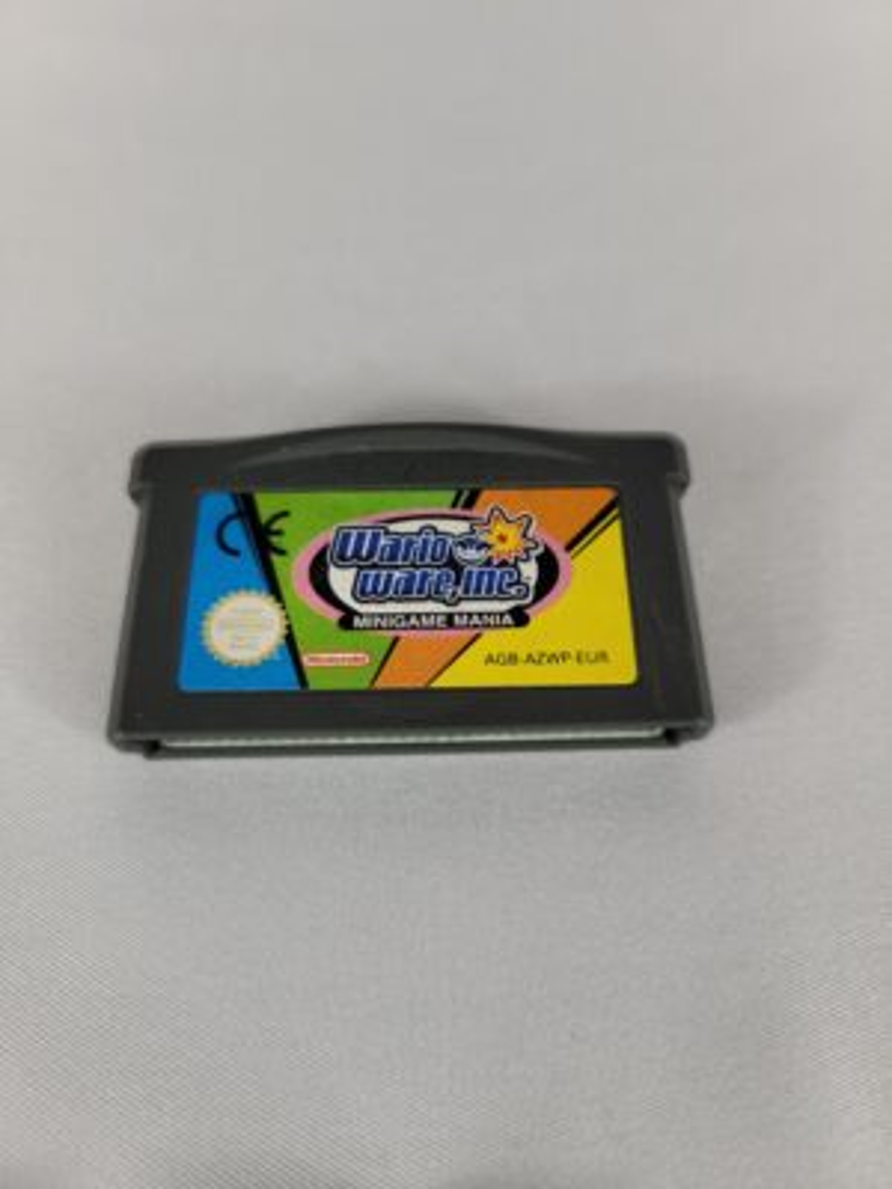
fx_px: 893
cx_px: 446
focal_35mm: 26
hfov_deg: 53.1
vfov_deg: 67.3
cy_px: 594
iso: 40
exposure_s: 1/167
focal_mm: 5.4
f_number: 1.8
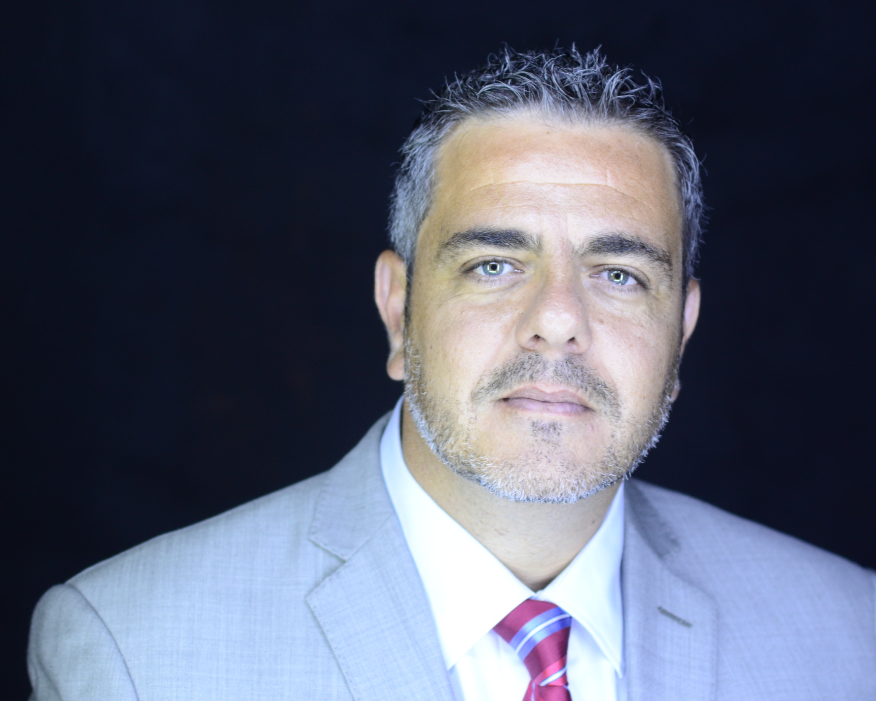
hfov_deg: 11.6
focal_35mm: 166
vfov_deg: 9.3
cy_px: 383
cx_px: 431
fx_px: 4295
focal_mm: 85
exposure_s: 1/60
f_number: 3.5
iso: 400
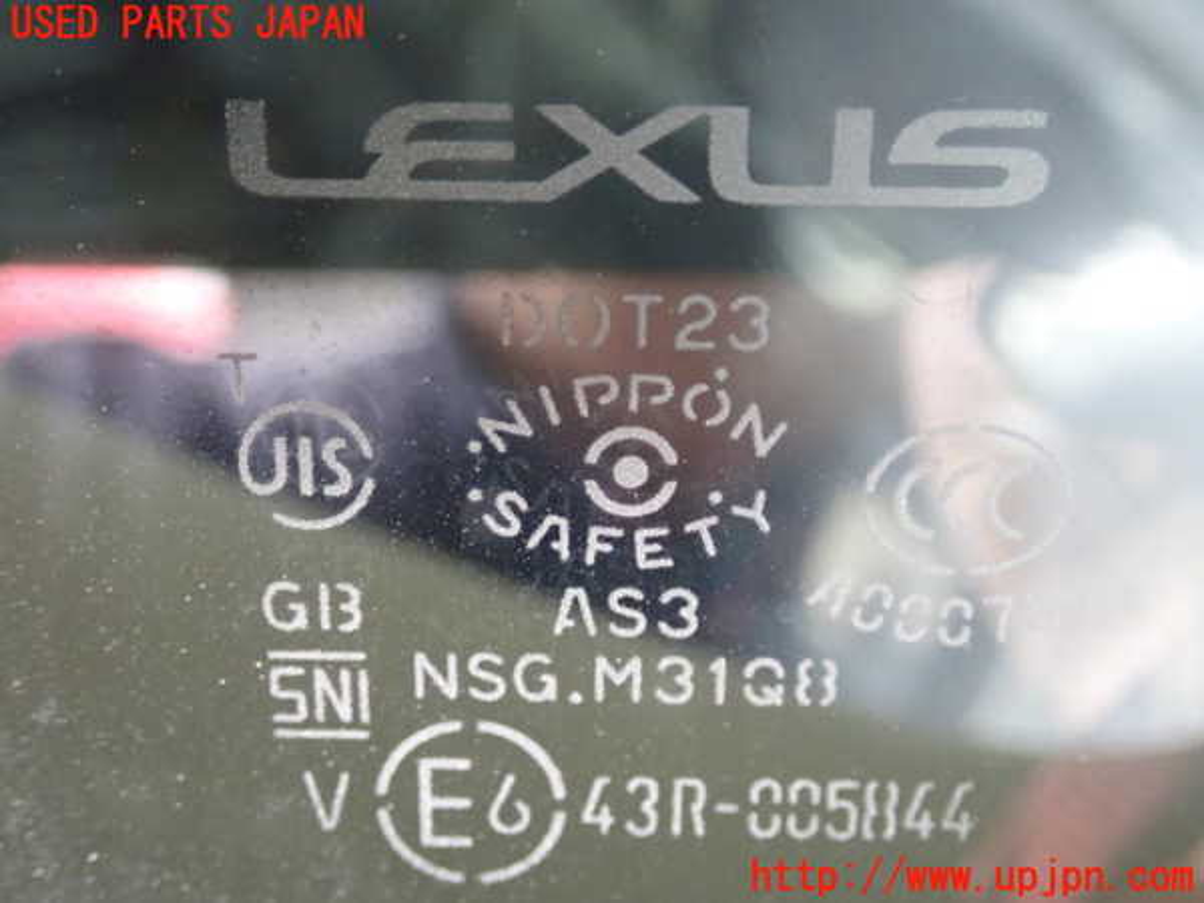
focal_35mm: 46
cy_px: 452
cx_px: 602
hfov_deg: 41.2
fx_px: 1600
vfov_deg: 31.5
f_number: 3.1
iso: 1250
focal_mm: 8.41
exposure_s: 1/50
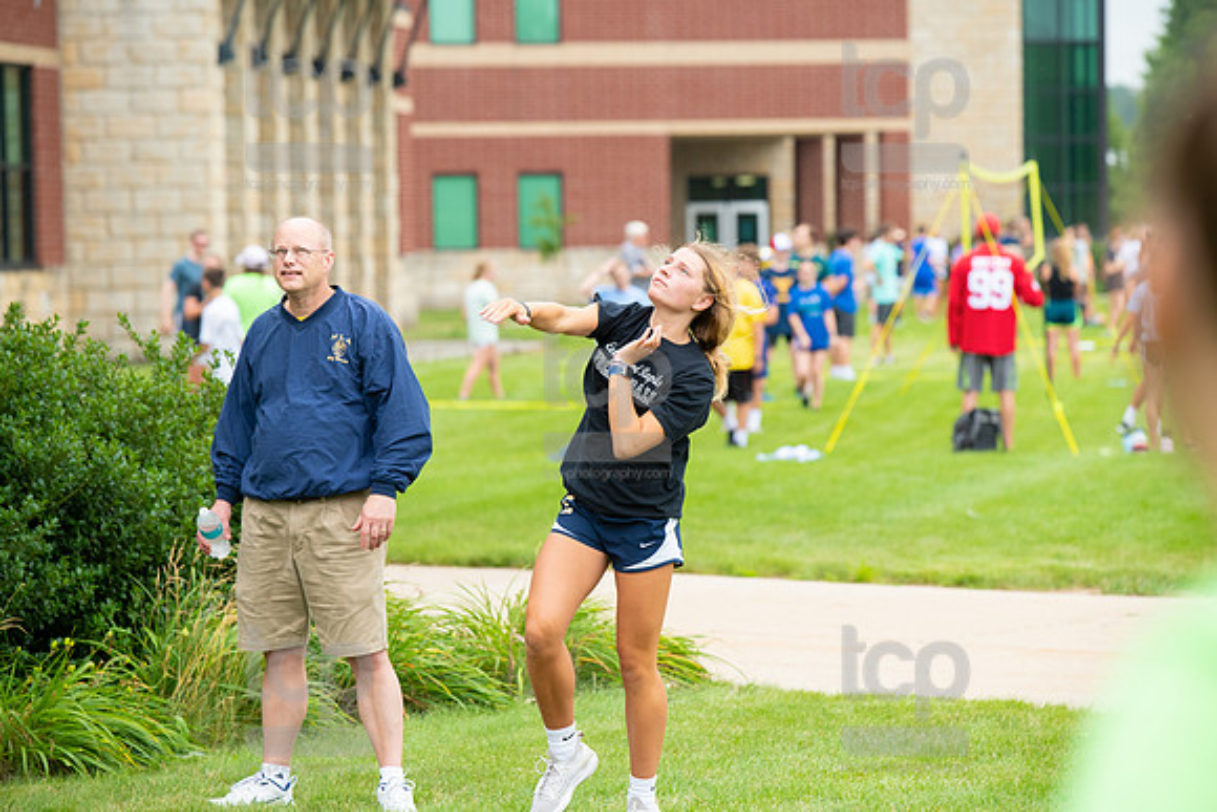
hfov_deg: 12.4
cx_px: 608
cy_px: 406
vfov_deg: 8.3
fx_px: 5579
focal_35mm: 165
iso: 640
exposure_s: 1/1000
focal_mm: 165
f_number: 4.5
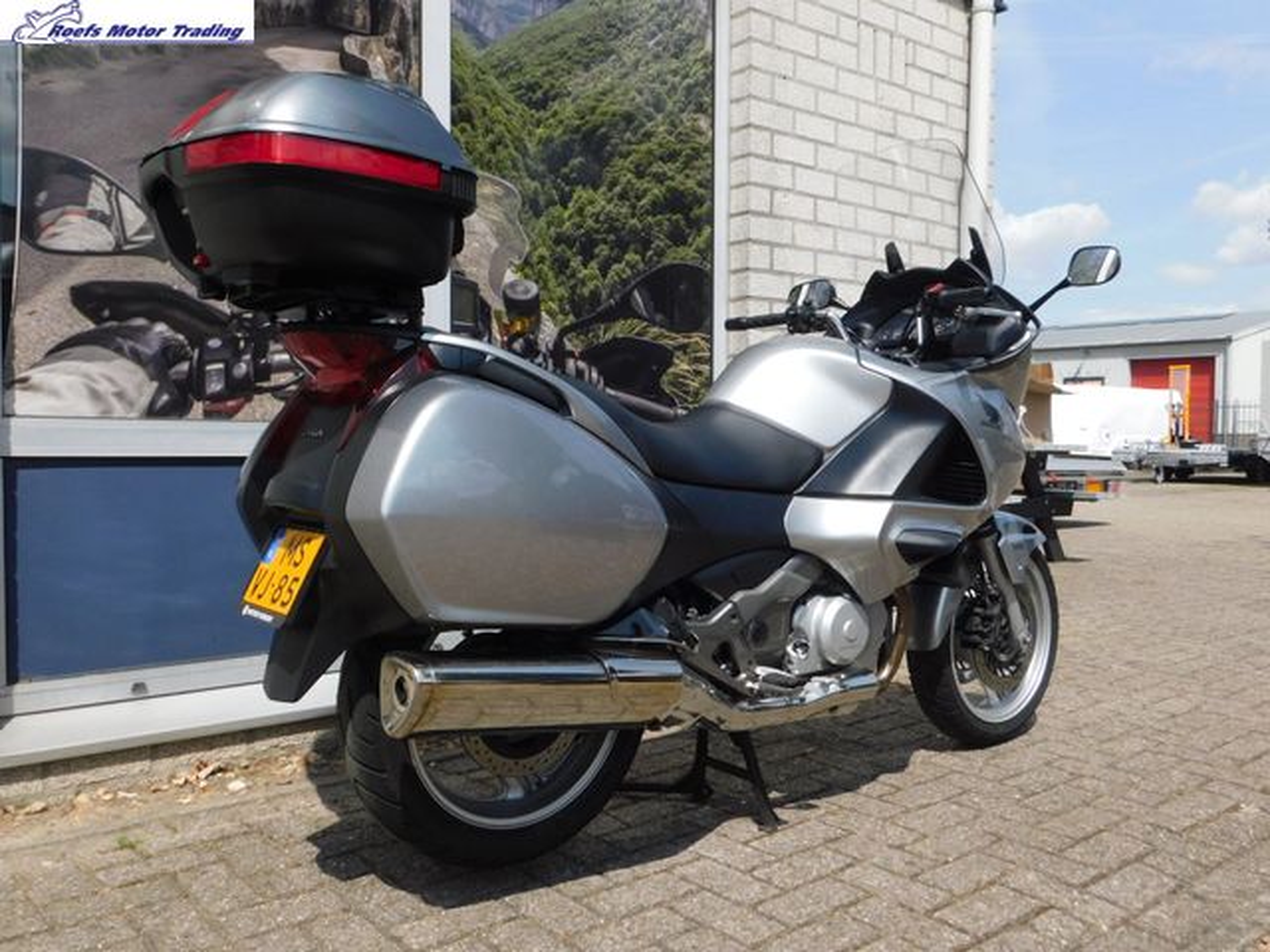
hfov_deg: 60.0
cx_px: 635
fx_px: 1101
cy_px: 476
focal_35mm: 30
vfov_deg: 46.8
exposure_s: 1/1500
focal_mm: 5.3
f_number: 3.2
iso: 125
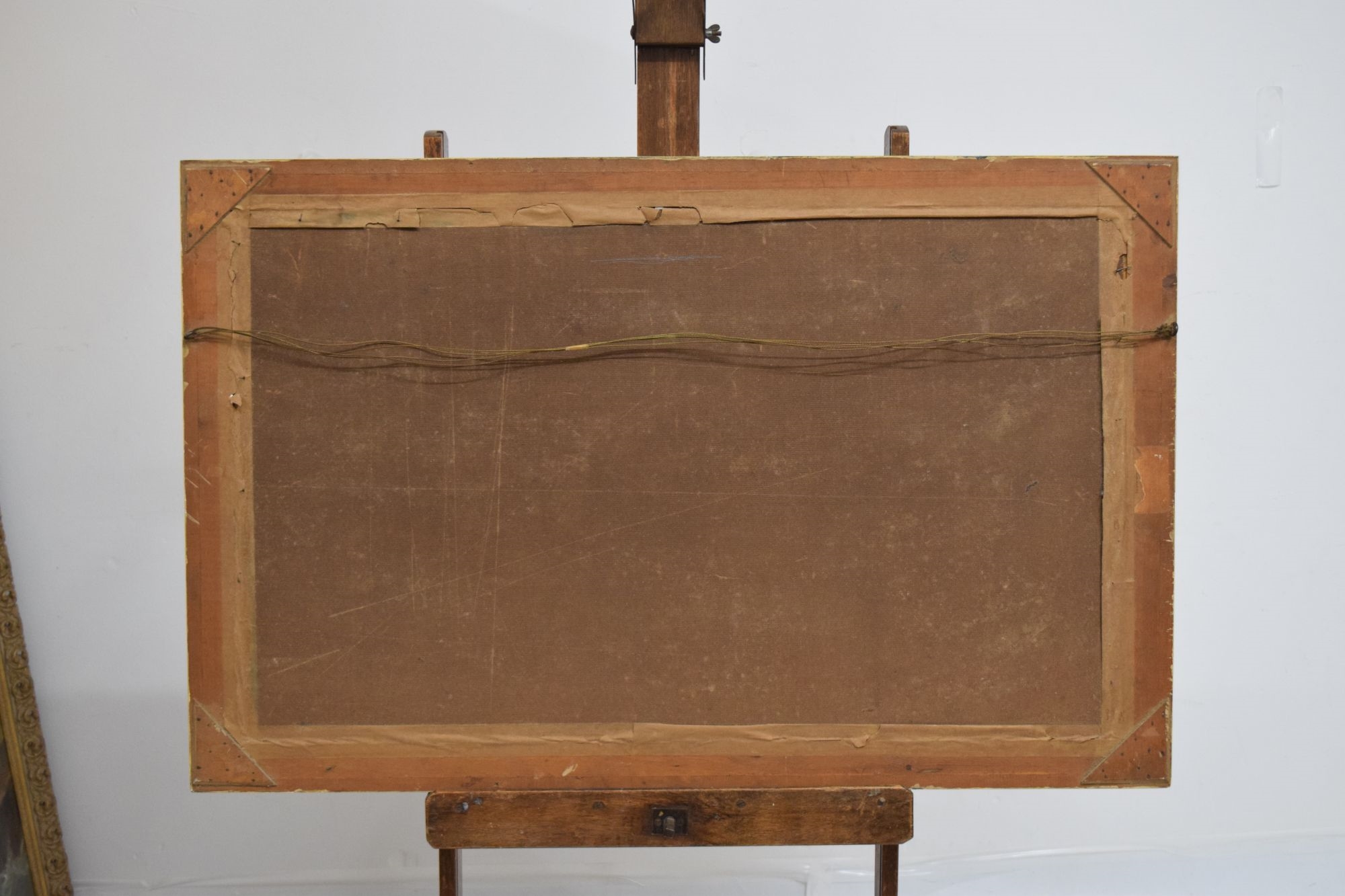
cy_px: 448
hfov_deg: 41.1
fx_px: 1793
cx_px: 672
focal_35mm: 48
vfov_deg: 28.1
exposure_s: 1/125
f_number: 5.6
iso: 1600
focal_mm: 32
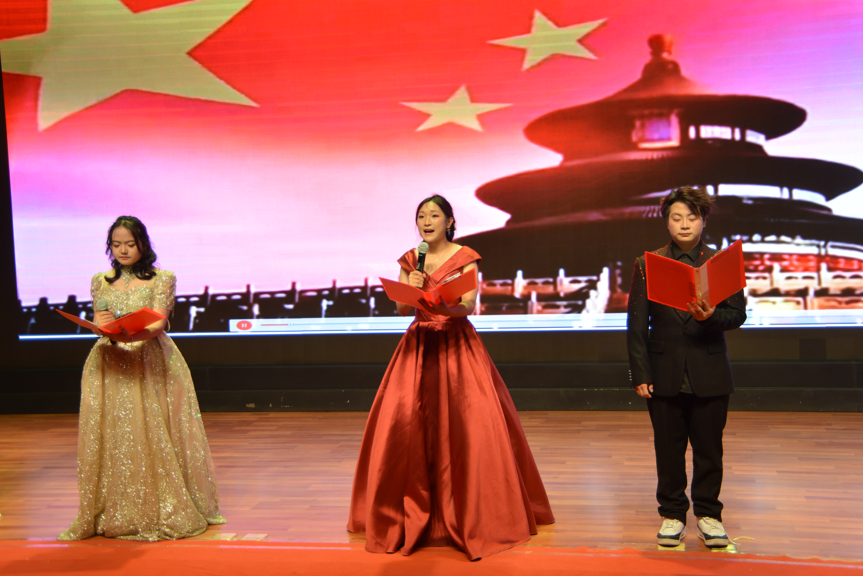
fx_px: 1103
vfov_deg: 29.3
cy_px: 287
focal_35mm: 46
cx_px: 435
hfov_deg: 42.7
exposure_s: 1/125
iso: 800
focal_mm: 45
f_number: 5.6
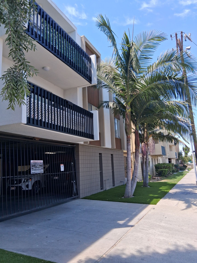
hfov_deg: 53.1
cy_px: 132
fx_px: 197
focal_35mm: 26
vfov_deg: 67.3
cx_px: 98
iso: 25
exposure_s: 1/233
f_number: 1.8
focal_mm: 3.98
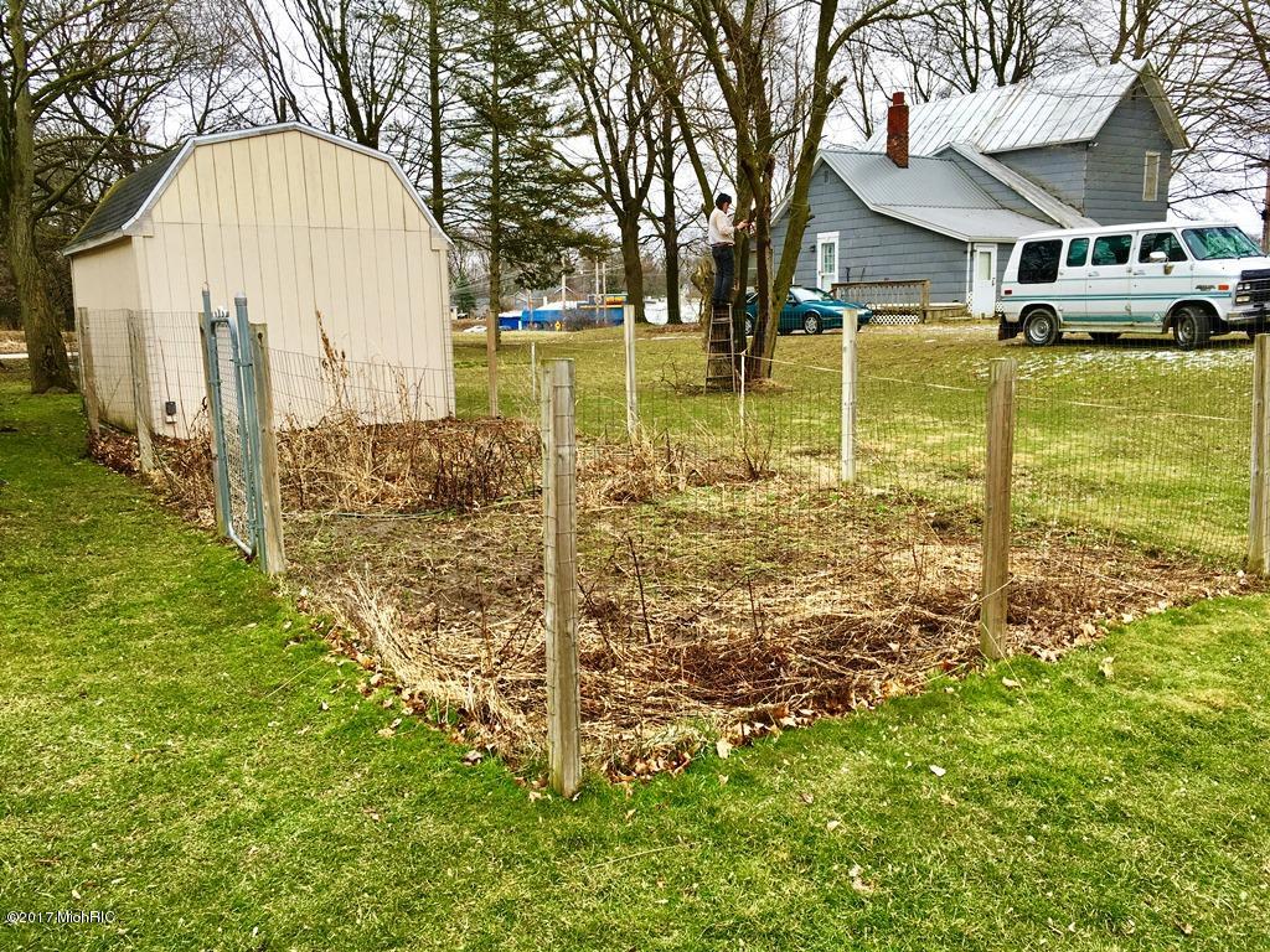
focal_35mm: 29
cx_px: 635
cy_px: 476
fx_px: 1064
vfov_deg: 48.2
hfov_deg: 61.7
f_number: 2.2
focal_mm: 4.15
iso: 25
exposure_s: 1/120
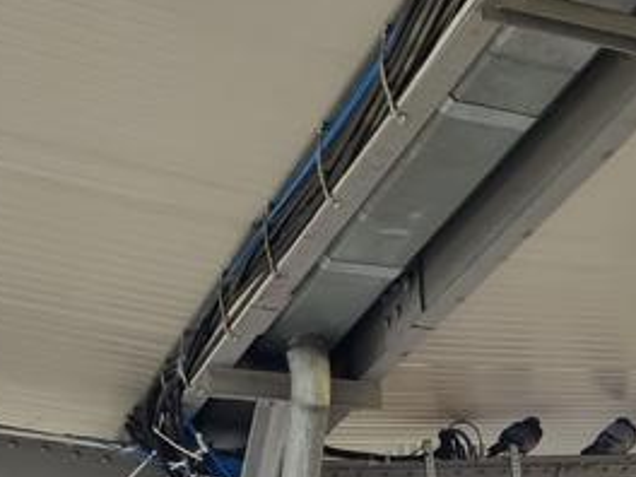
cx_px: 773
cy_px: 834
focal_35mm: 93
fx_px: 1709
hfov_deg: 19.8
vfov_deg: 14.2
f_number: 1.8
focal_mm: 6.7
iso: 50
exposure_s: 1/100
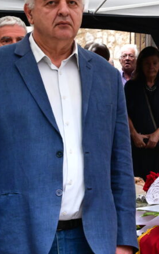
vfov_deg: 17.3
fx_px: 831
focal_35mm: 120
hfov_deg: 10.5
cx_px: 250
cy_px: 86
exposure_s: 1/200
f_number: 7.1
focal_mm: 43
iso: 4000
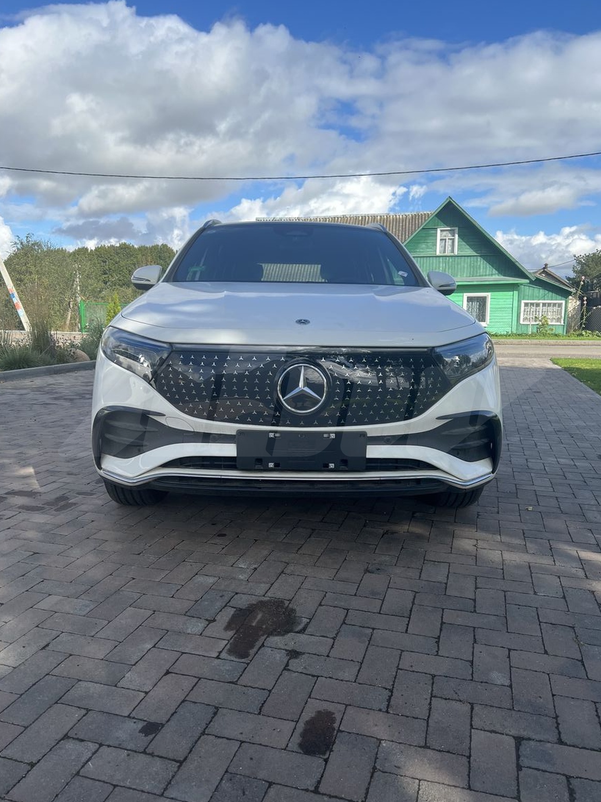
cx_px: 302
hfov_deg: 51.4
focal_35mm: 27
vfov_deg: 65.3
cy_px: 400
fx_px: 625
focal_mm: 5.7
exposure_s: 1/3571
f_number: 1.5
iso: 50
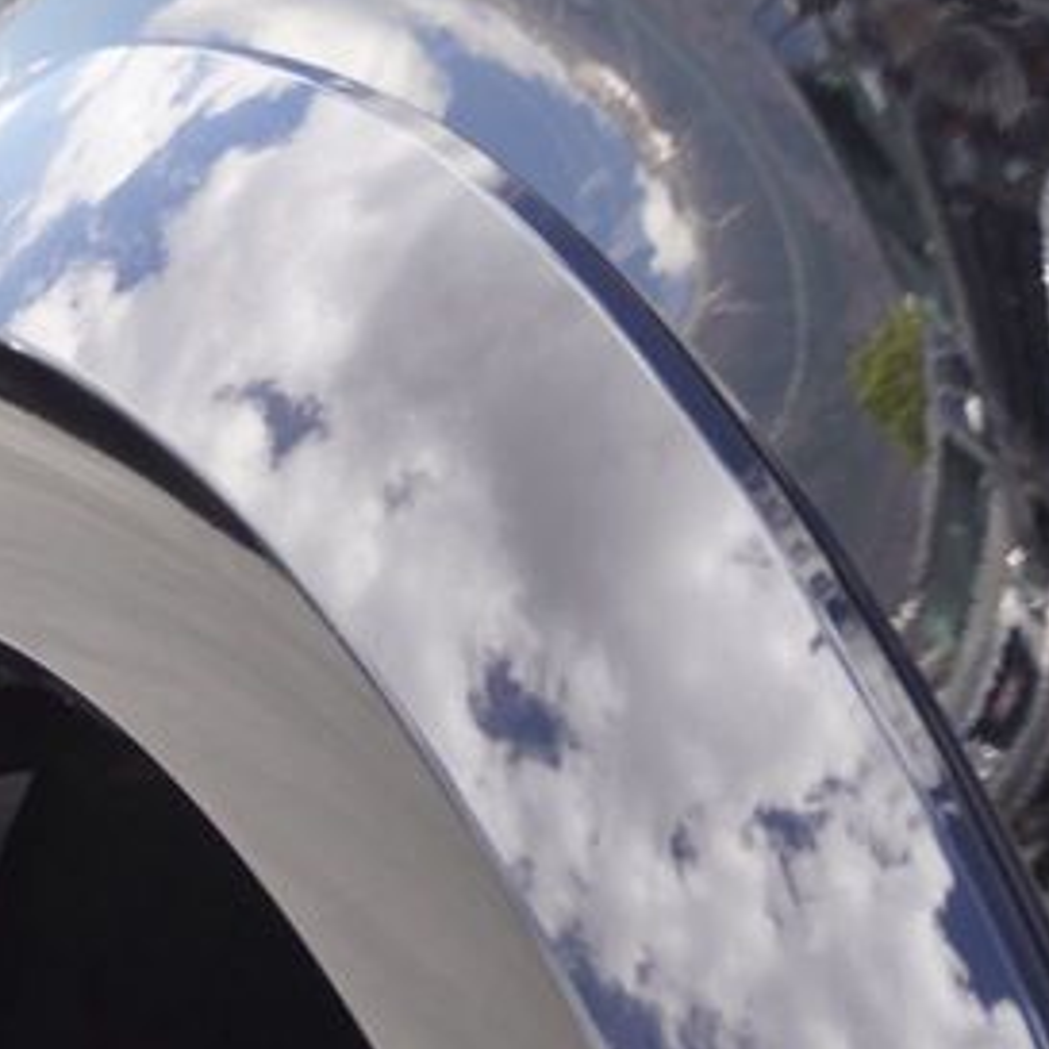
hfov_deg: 10.0
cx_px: 1214
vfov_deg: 10.2
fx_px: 5897
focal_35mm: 172
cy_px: 469
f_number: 6.3
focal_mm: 36
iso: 100
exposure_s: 1/80
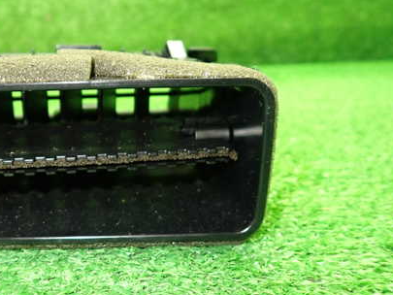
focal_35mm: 37
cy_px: 162
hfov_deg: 48.6
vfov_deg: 38.6
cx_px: 108
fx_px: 420
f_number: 2
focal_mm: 4.5
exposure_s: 1/30
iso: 400
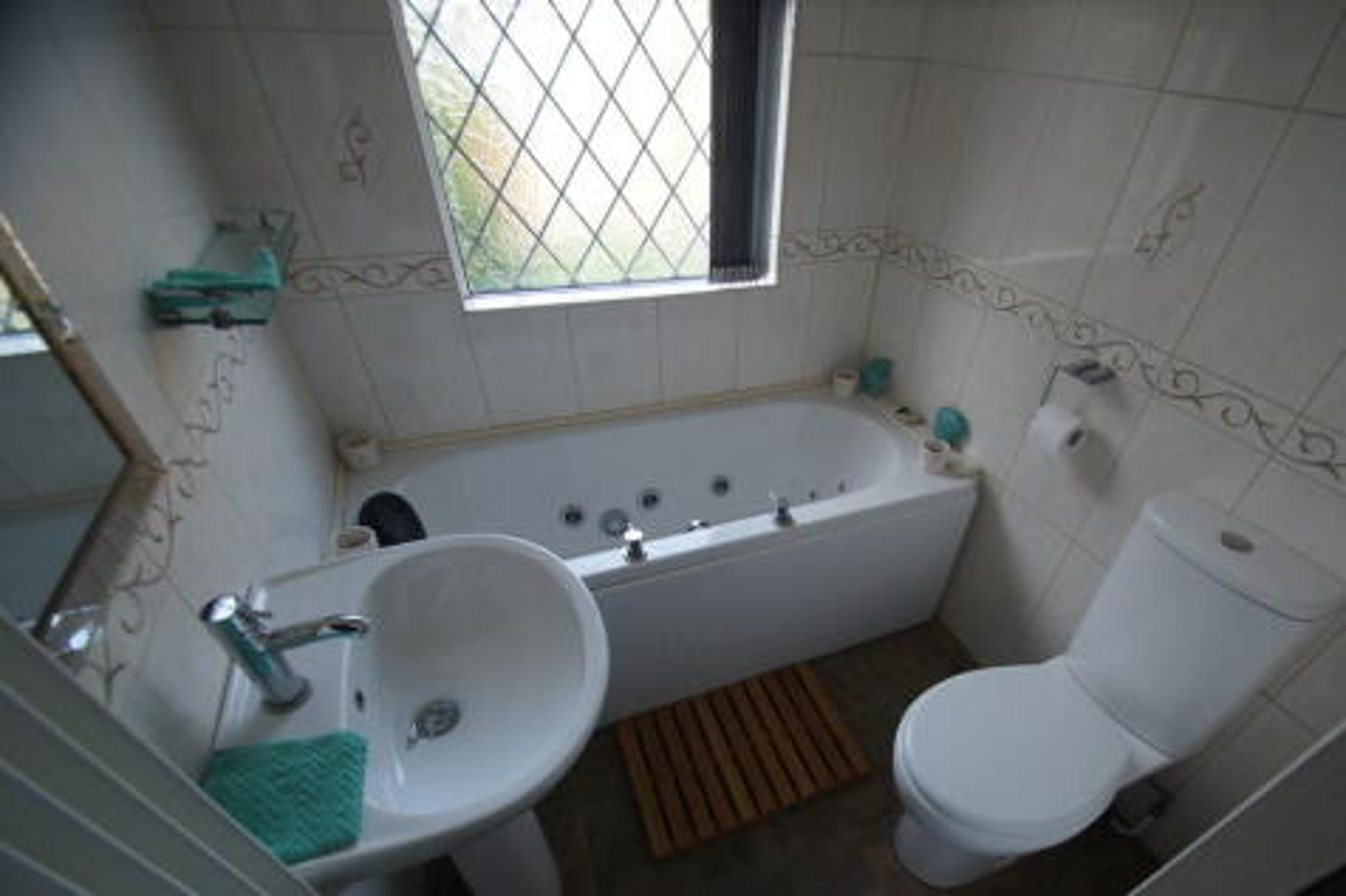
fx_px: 561
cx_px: 673
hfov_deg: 100.4
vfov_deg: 77.3
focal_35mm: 15
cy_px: 448
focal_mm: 10
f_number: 4
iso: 200
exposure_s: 1/30
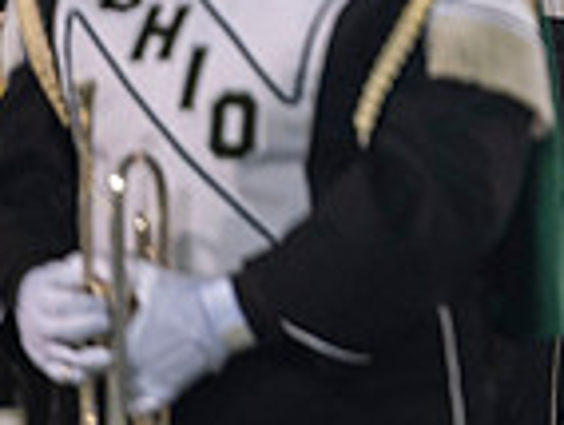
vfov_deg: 1.9
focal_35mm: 783
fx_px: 12779
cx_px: 1017
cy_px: -75
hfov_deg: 2.5
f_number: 2.8
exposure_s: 1/500
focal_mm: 200
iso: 1000
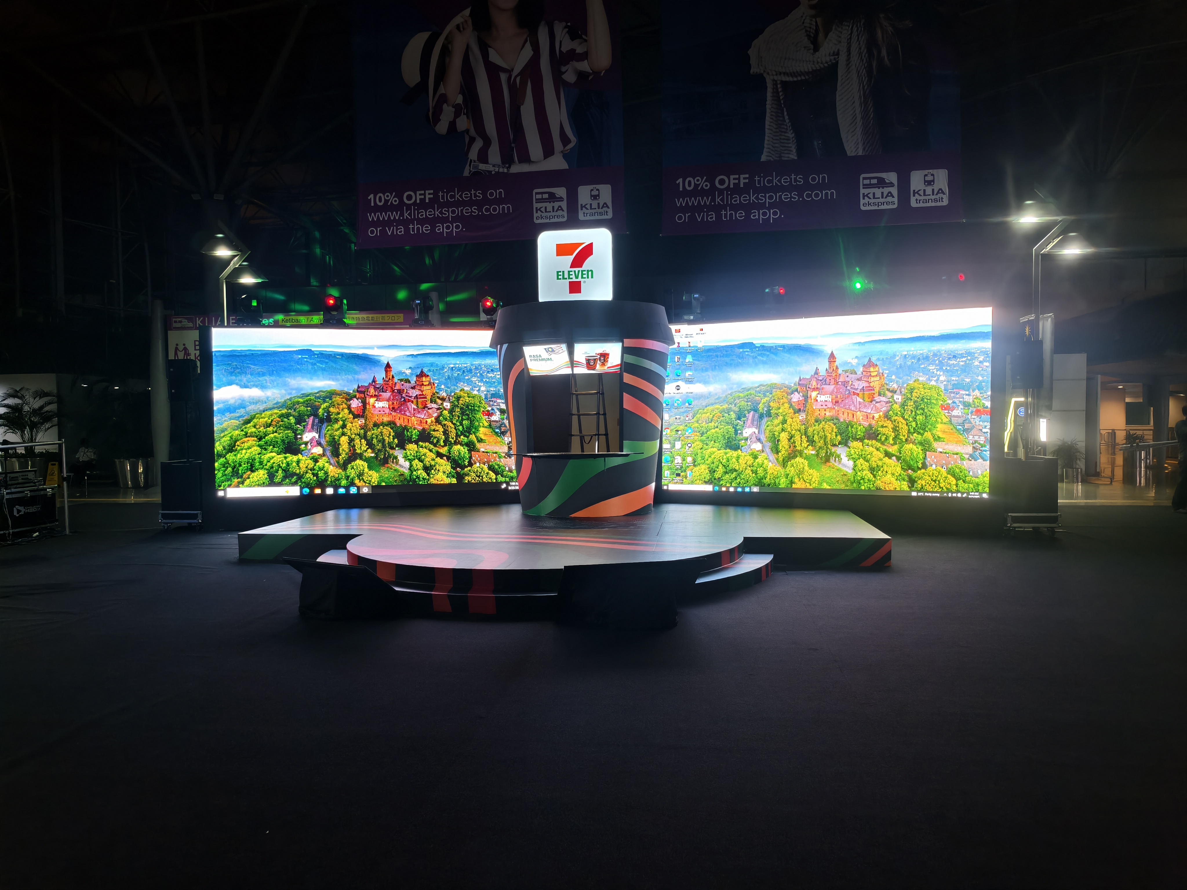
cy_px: 445
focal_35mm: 23
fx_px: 789
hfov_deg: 73.9
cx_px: 594
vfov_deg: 58.9
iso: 408
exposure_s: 1/100
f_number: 1.57
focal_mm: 5.6
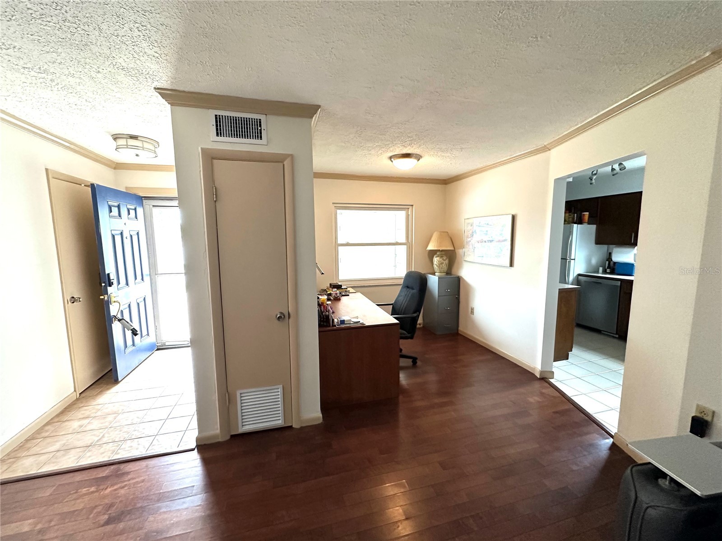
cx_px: 361
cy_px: 270
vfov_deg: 85.7
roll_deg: +0.5
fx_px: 292
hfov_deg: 102.1
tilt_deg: -6.2
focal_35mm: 14
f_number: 2.2
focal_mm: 2.22
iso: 320
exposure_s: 1/66
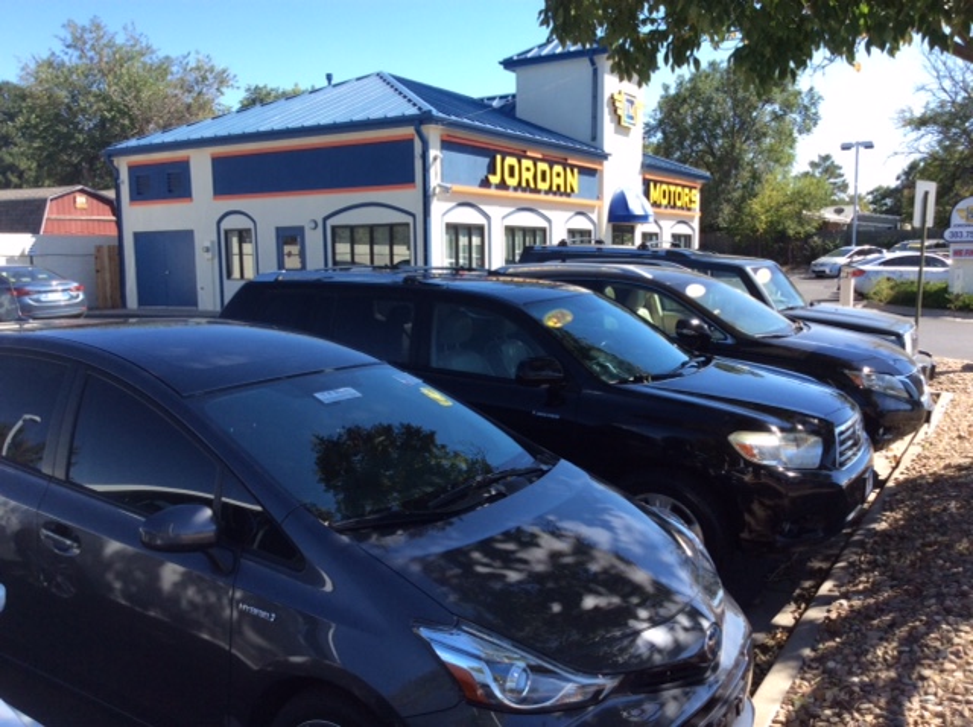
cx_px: 486
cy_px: 364
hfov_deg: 56.9
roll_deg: +1.4
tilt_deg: -7.3
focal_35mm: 32
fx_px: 898
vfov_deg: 44.1
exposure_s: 1/550
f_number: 2.4
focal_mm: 3.3
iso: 32
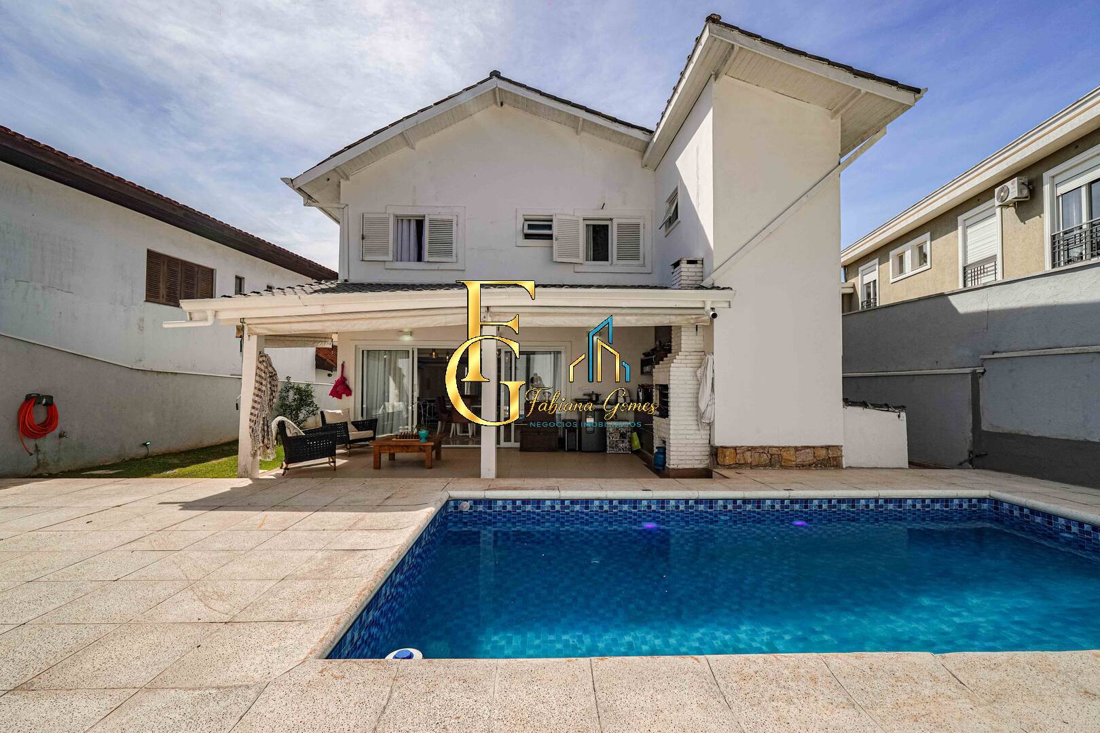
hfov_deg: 100.4
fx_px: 458
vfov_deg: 77.3
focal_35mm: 15
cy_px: 366
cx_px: 550
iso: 50
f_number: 5.6
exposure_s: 1/400
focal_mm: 10
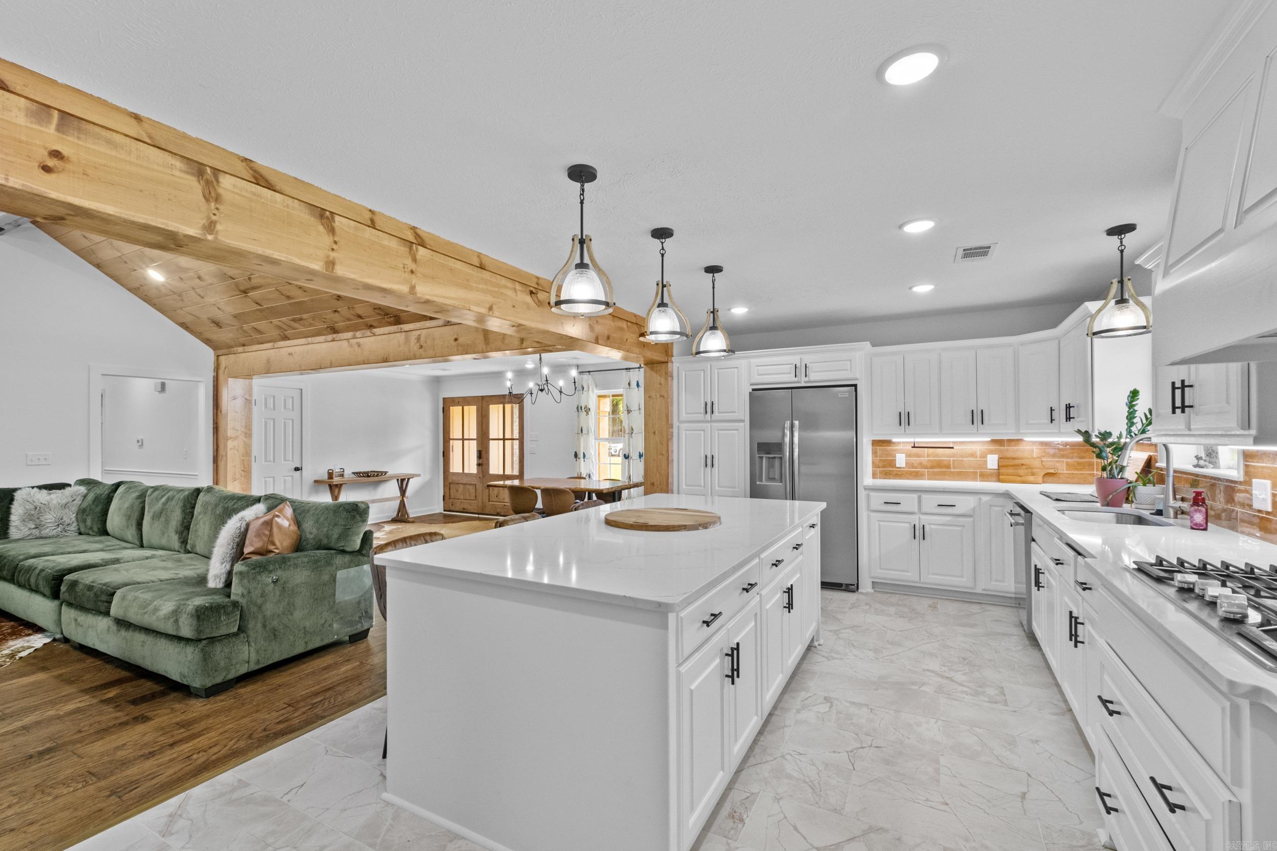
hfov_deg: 100.4
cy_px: 426
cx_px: 638
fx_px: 532
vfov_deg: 77.3
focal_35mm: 15
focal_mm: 10
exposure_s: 1/2
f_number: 10
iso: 400
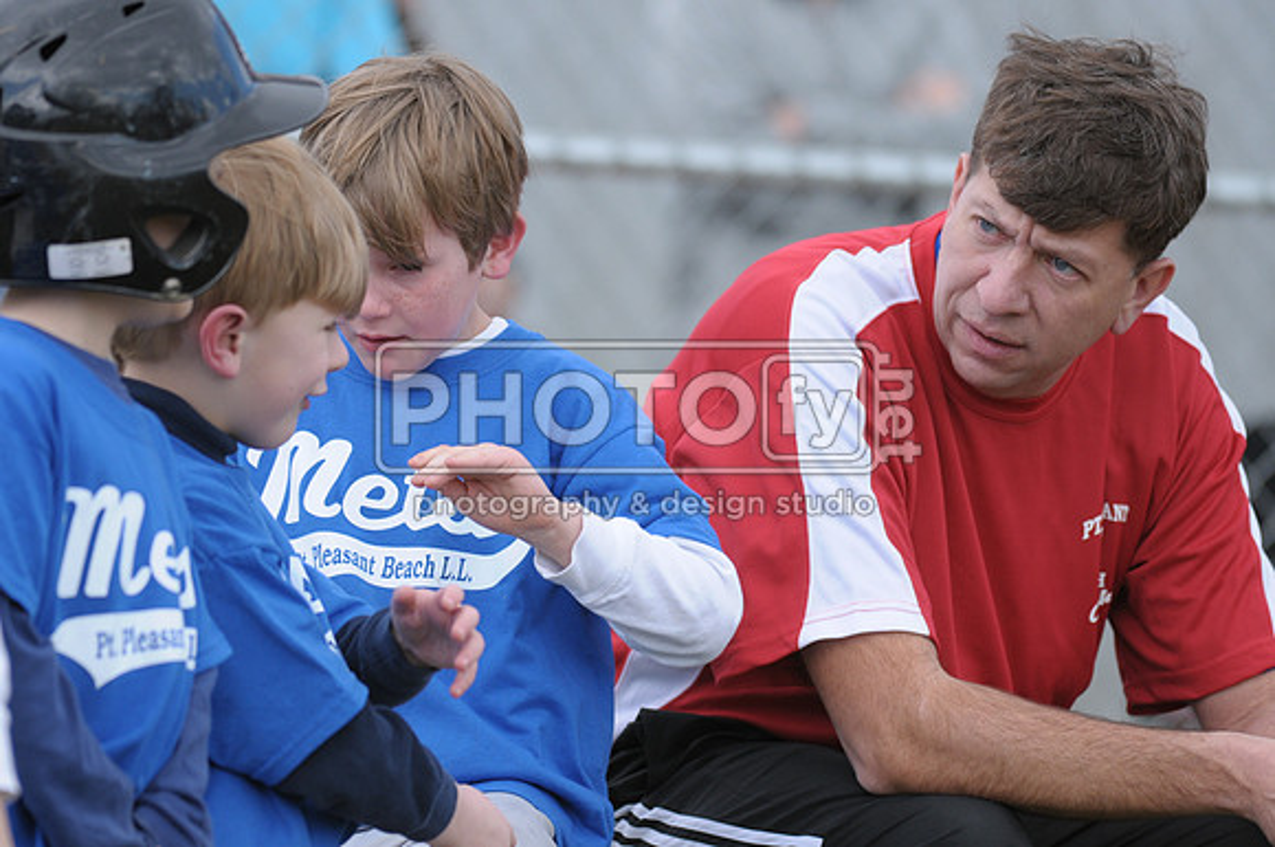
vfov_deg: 4.6
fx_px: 10610
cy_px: 424
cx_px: 638
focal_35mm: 300
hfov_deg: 6.9
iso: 400
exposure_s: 1/1000
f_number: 4
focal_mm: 200
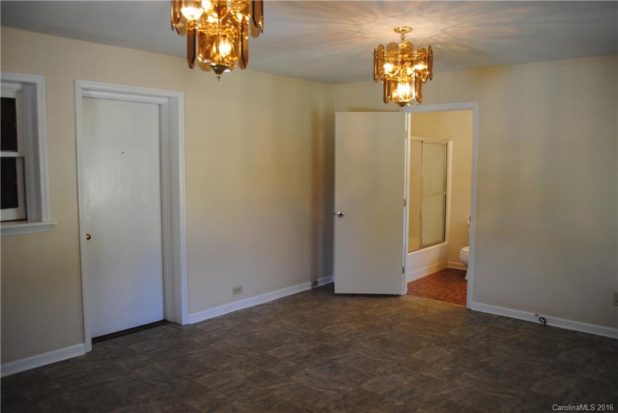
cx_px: 309
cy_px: 206
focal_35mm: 27
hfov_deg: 67.4
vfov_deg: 48.0
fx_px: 464
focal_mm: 18
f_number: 3.5
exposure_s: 1/40
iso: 200
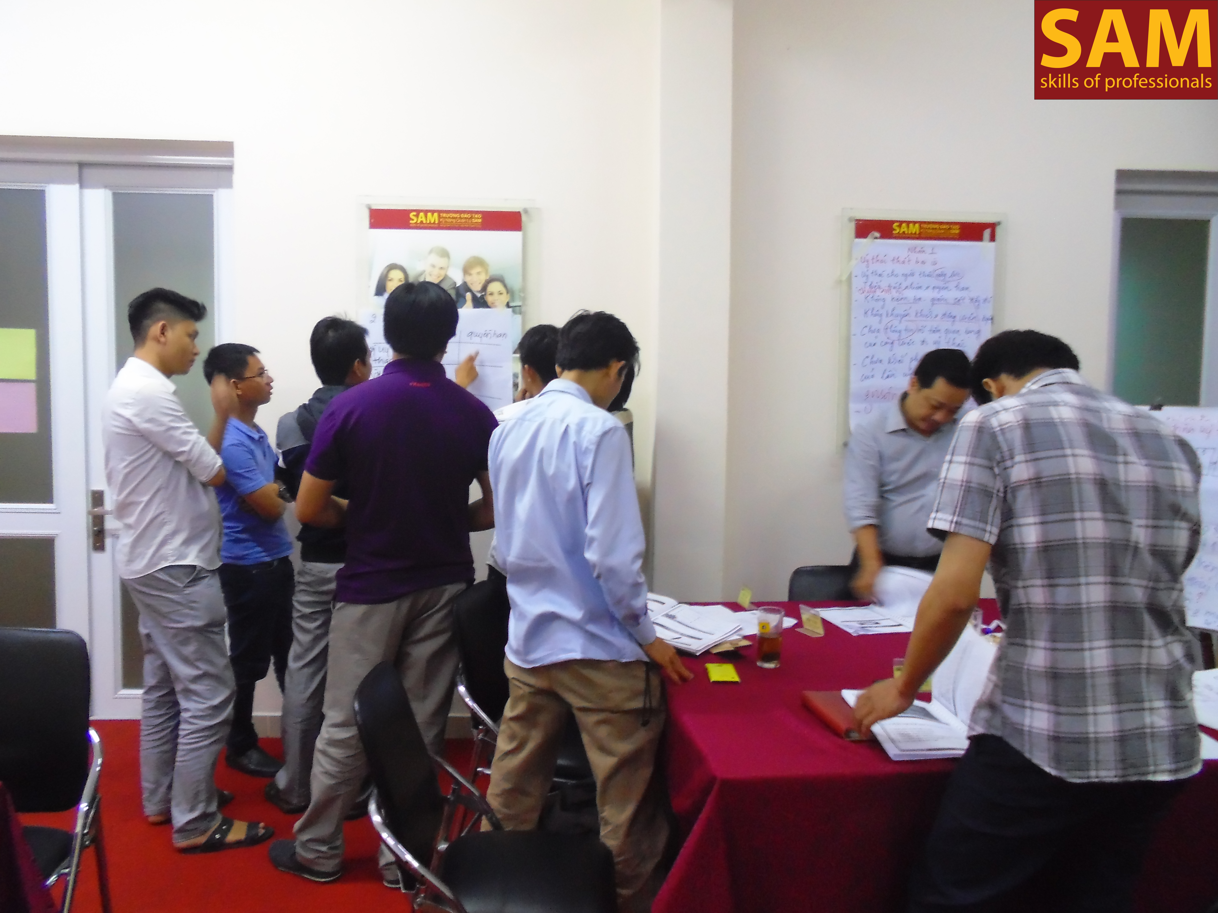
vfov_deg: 53.1
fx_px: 915
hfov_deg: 67.3
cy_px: 456
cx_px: 609
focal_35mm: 26
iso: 400
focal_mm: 4.6
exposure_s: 1/20
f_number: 3.5
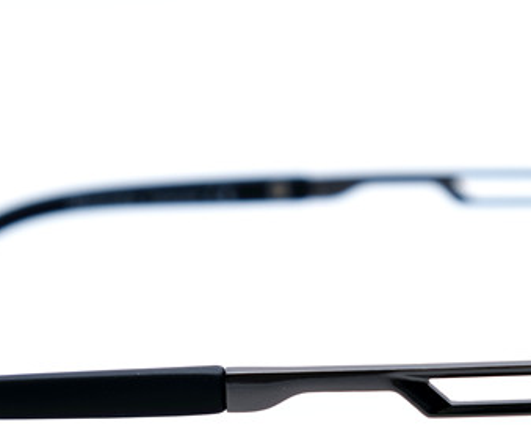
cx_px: 221
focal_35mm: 191
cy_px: 381
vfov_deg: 8.1
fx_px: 3001
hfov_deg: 10.1
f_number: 5.6
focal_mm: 46.3
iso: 160
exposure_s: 1/140
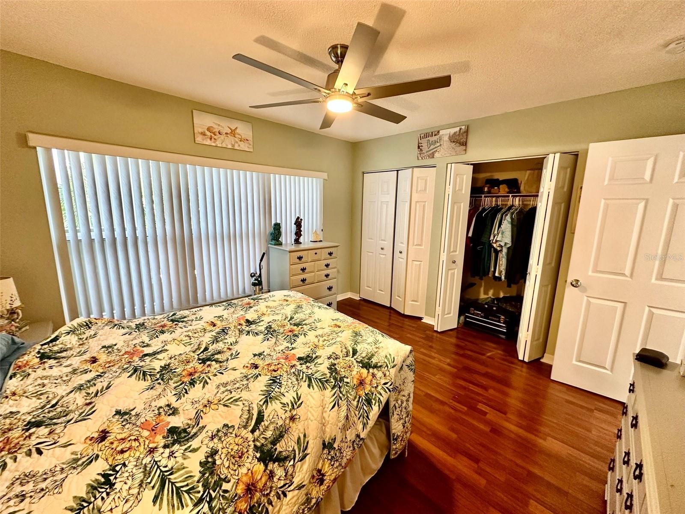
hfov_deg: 102.1
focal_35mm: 14
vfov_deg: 85.7
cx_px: 342
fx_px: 277
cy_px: 257
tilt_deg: -11.2
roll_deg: -1.3
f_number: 2.2
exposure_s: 1/60
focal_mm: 2.22
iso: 200
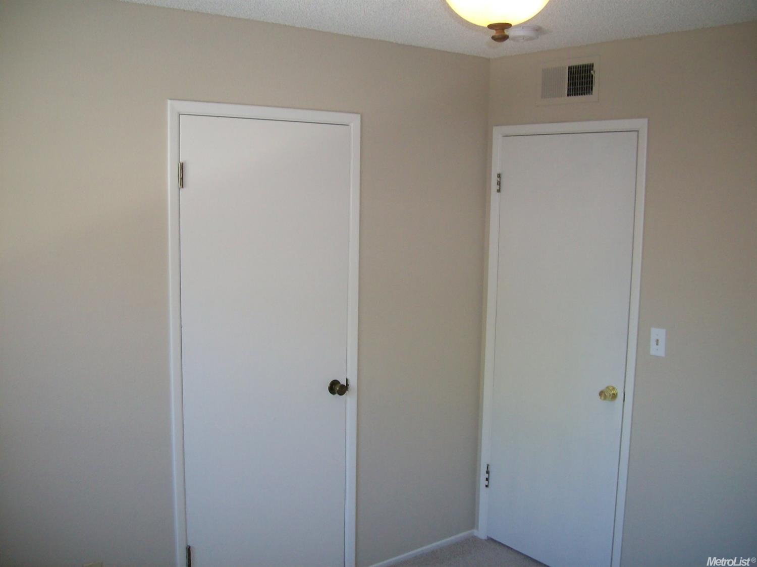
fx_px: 765
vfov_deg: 40.7
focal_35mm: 35
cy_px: 284
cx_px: 378
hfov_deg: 52.6
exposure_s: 1/40
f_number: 2.8
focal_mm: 5.8
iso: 126
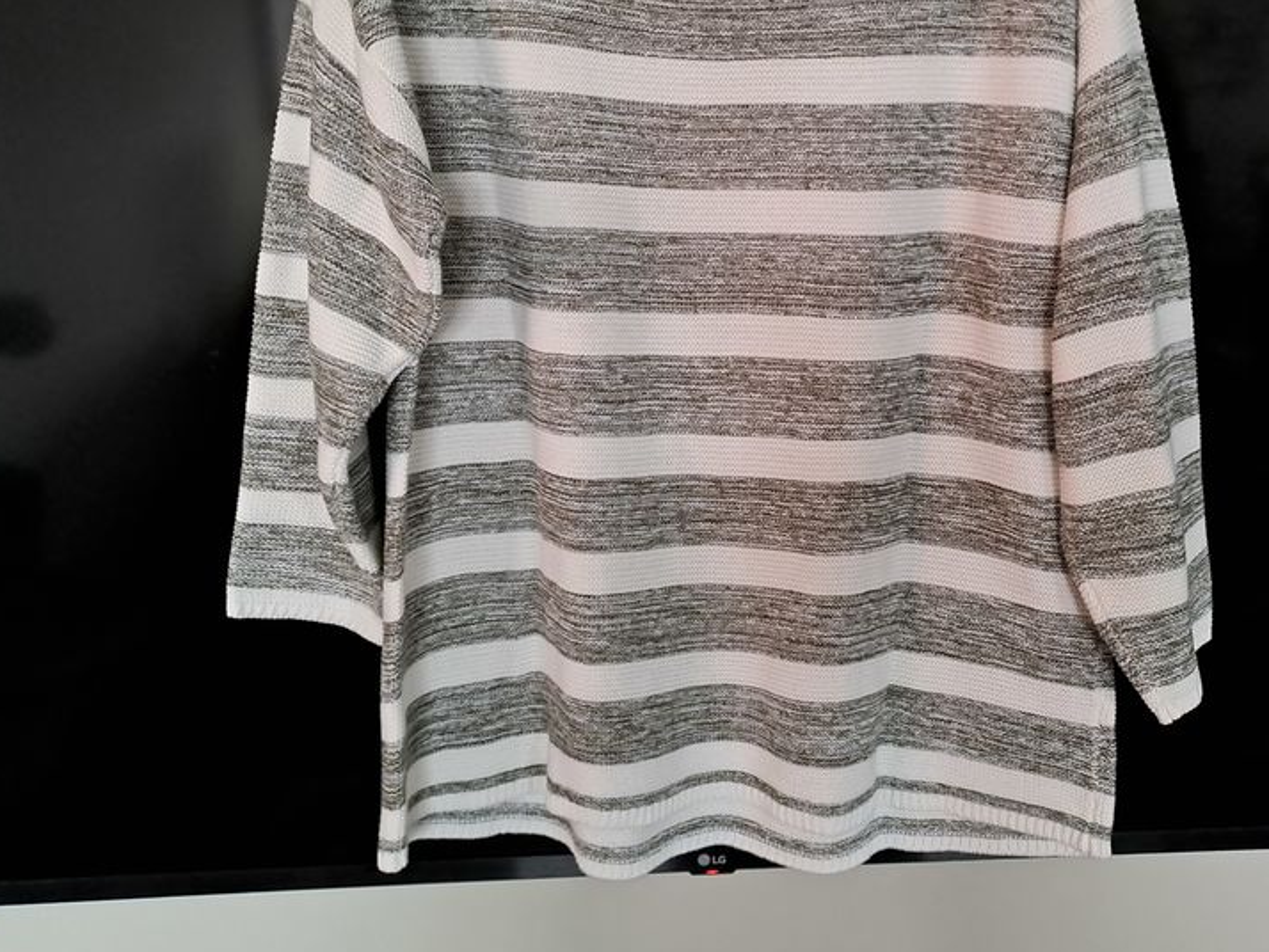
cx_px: 752
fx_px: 1284
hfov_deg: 52.3
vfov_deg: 40.2
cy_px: 321
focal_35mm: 35
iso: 400
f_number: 1.8
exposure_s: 1/25
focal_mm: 4.65
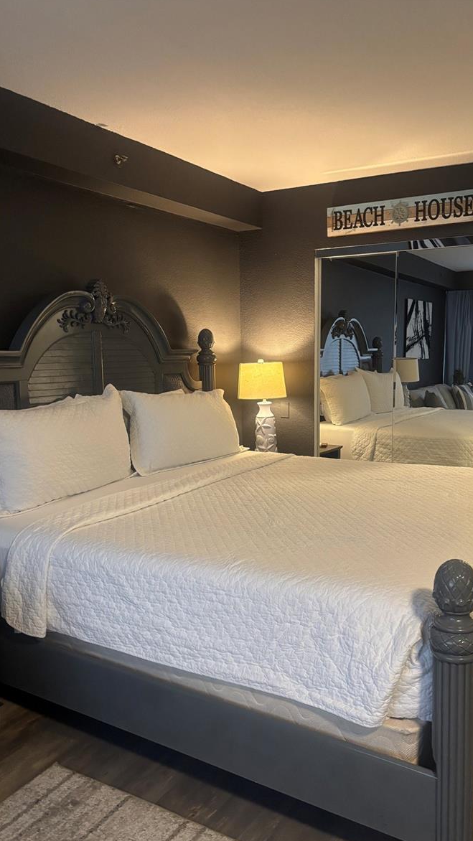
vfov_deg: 66.1
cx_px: 276
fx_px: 647
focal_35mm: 29
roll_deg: -0.1
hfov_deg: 40.1
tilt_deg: -6.6
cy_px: 427
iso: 500
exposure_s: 1/60
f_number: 1.6
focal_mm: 5.96
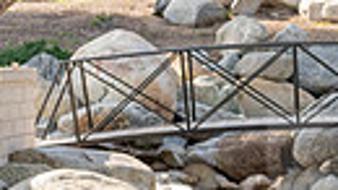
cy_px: 167
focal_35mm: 178
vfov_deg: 6.8
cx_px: 389
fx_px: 1595
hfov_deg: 11.9
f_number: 5.6
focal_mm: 32
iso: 200
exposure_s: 1/320
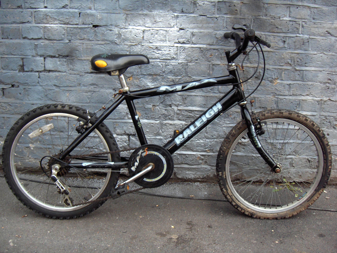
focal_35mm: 39
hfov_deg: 47.8
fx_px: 380
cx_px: 168
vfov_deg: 36.9
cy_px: 126
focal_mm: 8
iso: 122
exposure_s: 1/124
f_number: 2.8
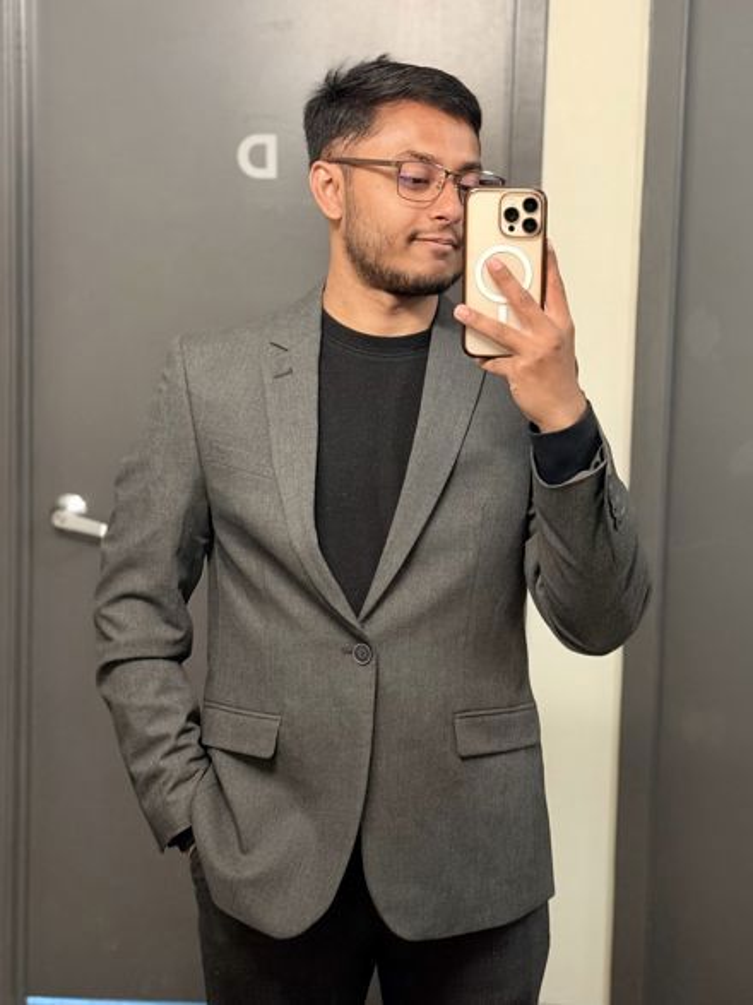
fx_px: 1393
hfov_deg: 30.3
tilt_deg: -5.3
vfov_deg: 39.7
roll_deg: -0.4
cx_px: 376
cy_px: 502
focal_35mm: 48
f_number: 1.78
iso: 250
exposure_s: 1/40
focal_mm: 6.76
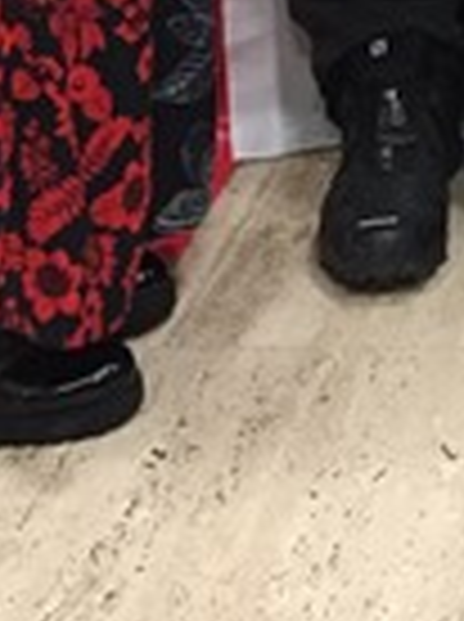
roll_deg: +1.9
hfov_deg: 10.4
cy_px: -796
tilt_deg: -3.1
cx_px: 725
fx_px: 2456
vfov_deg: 12.0
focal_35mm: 137
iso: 250
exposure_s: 1/33
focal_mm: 4.15
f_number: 2.2
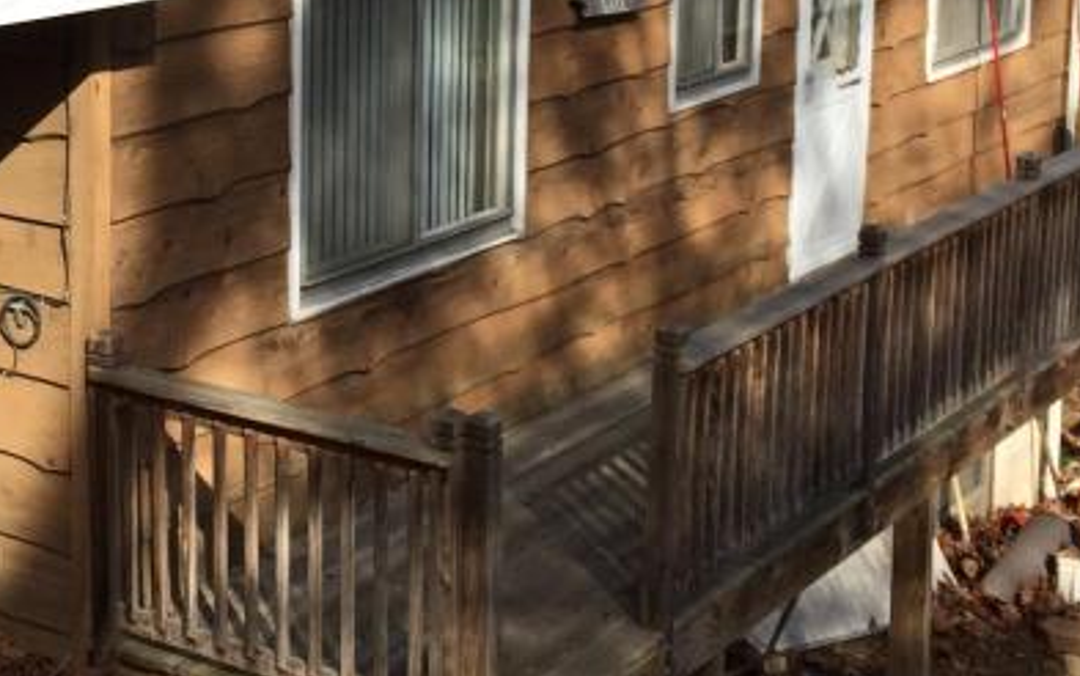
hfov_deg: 25.3
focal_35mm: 80
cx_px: 190
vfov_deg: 16.0
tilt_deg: -9.5
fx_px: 2356
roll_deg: -0.1
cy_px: 19
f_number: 2.2
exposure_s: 1/1520
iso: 32
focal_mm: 4.15
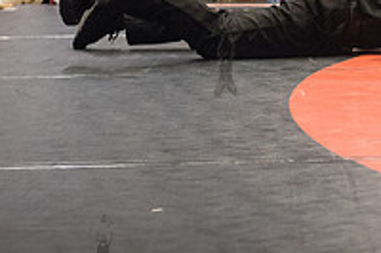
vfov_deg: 9.6
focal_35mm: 142
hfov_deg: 13.9
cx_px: 482
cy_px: 41
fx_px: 1502
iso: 6400
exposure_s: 1/400
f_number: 3.5
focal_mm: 35
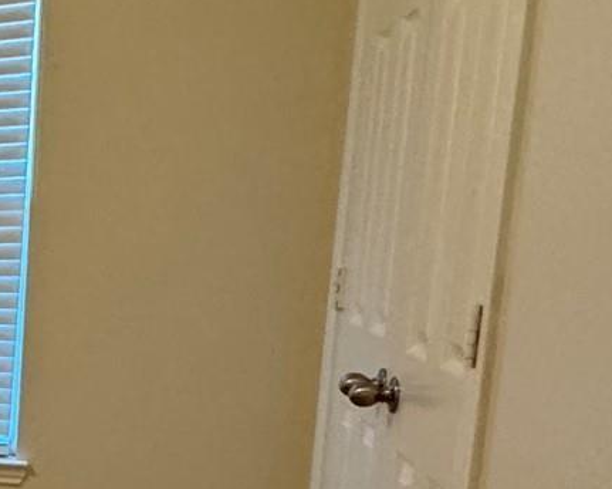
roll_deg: +2.1
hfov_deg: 18.9
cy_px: 448
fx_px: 1176
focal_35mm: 65
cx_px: -594
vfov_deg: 22.8
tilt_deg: -10.1
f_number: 2.2
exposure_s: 1/60
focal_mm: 2.22
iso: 320
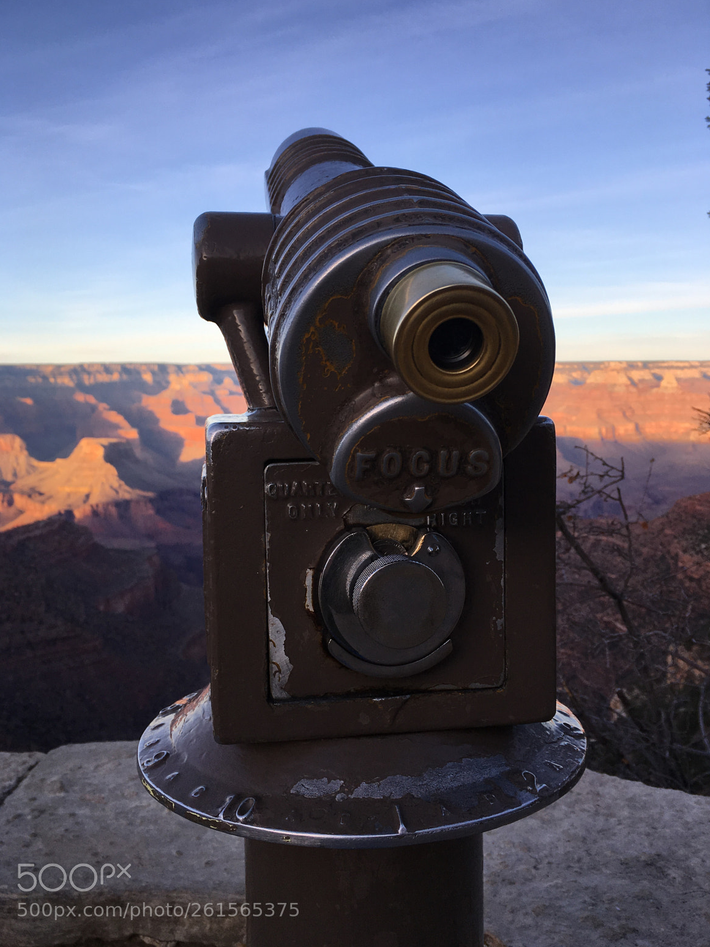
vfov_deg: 60.0
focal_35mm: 30
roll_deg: +1.6
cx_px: 346
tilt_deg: -6.0
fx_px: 821
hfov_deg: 46.8
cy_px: 468
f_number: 2.2
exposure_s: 1/345
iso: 25
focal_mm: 4.15
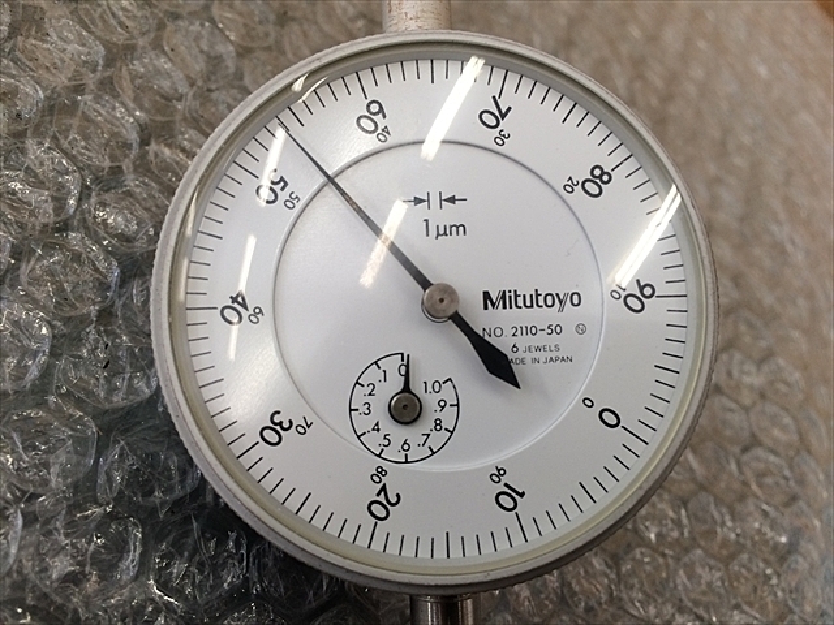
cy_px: 312
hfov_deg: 61.7
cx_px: 417
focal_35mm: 29
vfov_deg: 48.2
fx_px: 699
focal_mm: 4.15
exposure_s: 1/40
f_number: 2.2
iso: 32
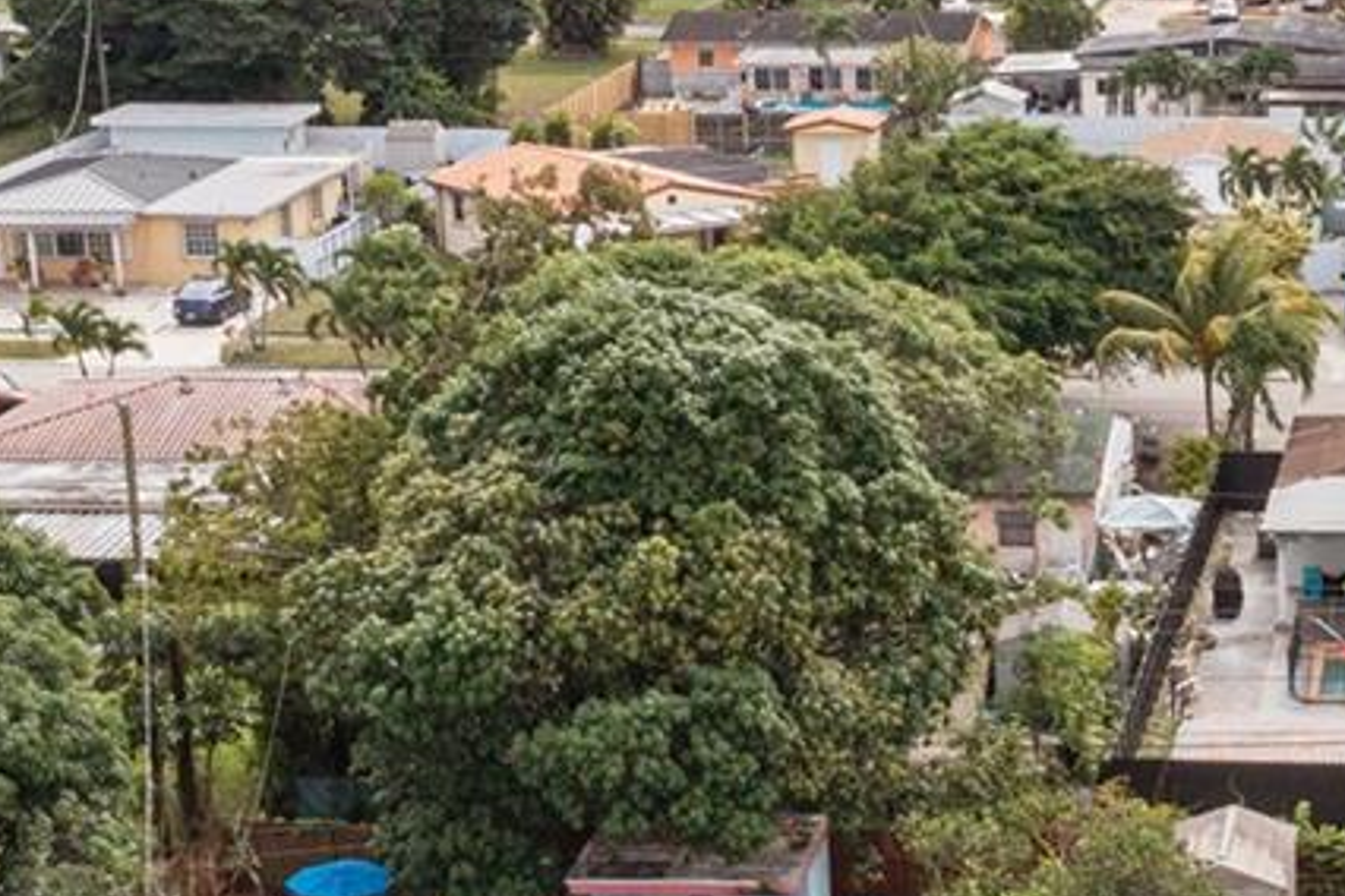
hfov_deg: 19.0
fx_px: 3923
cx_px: 1294
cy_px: 932
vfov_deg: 12.8
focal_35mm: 105
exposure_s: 1/800
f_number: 6.3
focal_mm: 10.26
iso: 100
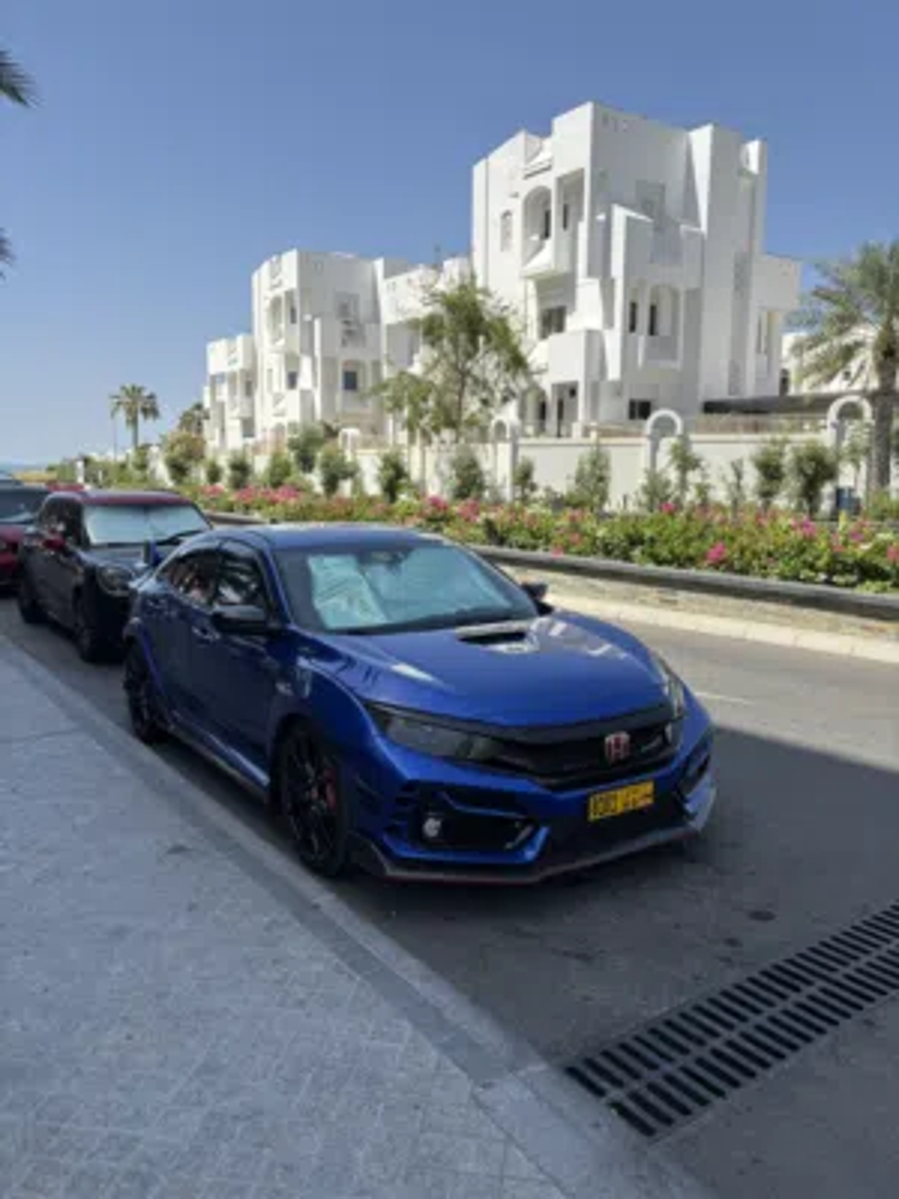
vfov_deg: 67.3
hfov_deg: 53.1
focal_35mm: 26
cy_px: 600
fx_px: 900
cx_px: 450
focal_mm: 5.96
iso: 50
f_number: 1.6
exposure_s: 1/3205
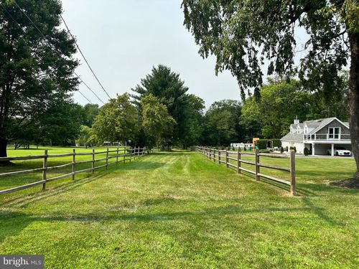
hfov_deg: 71.6
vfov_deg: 56.8
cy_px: 134
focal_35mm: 24
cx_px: 180
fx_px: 249
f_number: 1.78
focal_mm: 6.86
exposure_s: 1/3861
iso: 80
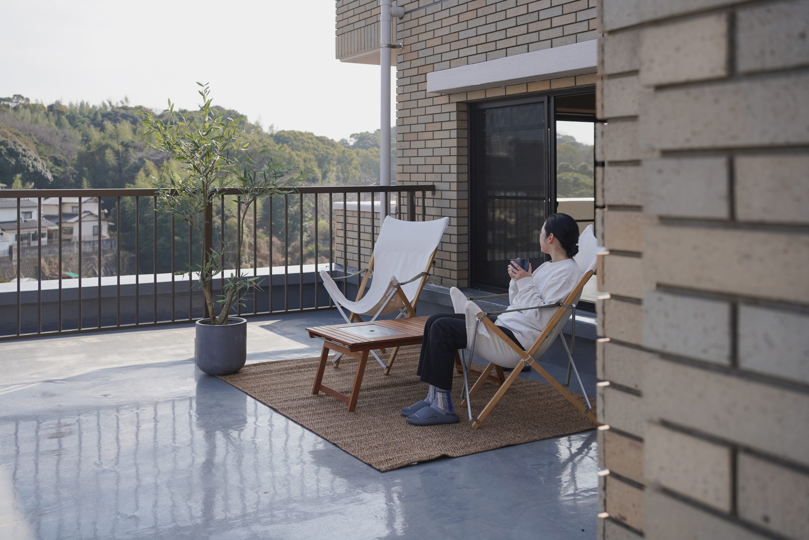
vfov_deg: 37.9
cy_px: 270
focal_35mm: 35
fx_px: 787
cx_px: 404
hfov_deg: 54.4
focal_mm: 35
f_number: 4.5
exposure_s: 1/500
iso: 100
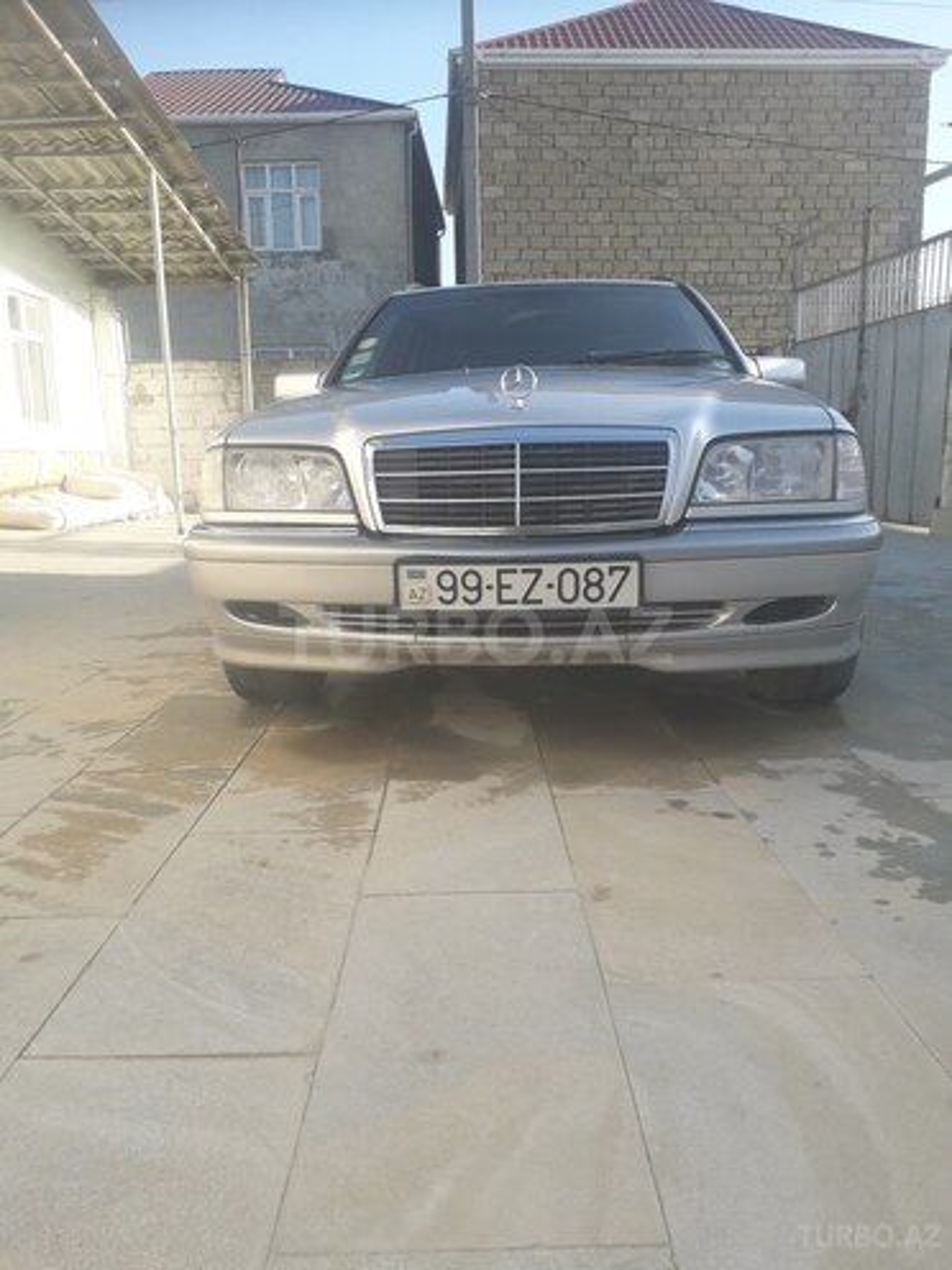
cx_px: 476
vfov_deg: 65.3
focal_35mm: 27
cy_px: 635
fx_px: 990
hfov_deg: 51.4
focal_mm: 3.6
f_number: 1.9
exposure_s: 1/543
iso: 40
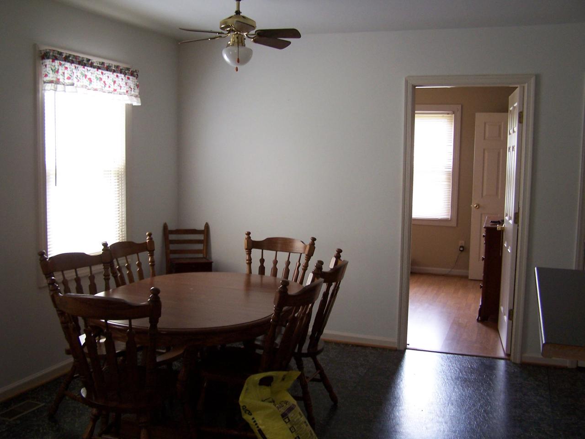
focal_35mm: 38
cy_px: 220
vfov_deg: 37.7
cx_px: 292
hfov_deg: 49.0
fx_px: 642
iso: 140
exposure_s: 1/25
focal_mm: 6.3
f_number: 2.8
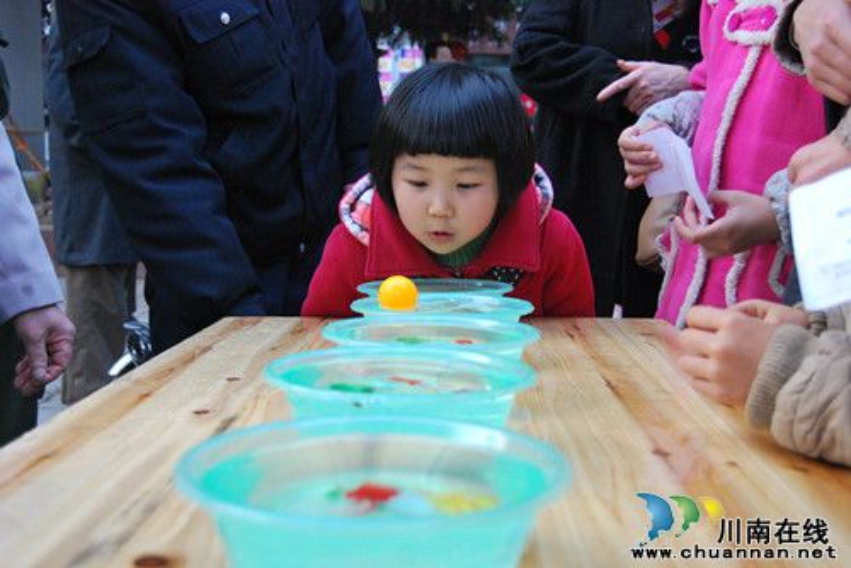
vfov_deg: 29.0
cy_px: 284
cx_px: 426
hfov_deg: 42.3
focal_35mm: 46
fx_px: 1100
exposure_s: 1/125
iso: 800
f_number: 4.5
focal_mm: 31
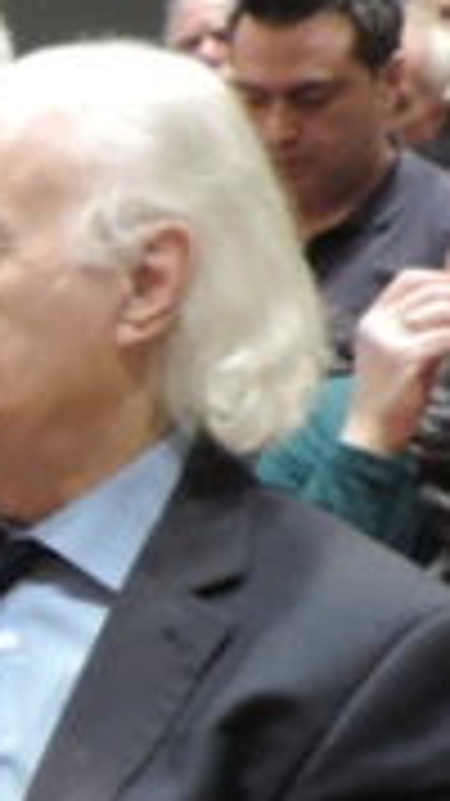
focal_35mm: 188
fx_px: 3992
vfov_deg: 11.3
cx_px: -1395
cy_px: 896
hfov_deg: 5.5
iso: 320
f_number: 3.1
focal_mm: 5.3
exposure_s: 1/30
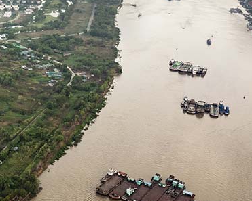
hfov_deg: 25.0
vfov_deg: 22.4
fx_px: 507
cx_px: -56
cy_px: 70
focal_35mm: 68
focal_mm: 10.26
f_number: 5
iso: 100
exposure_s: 1/160
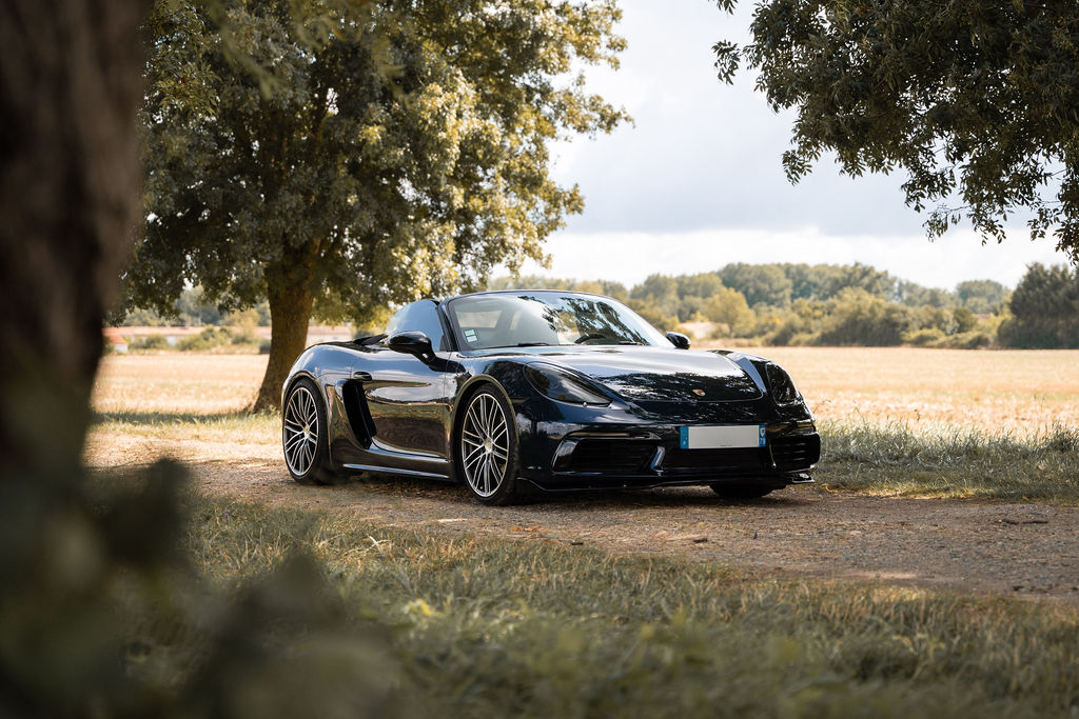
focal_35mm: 77
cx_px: 580
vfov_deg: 17.8
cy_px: 349
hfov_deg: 26.5
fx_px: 2295
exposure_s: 1/2500
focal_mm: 70
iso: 250
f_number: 2.8
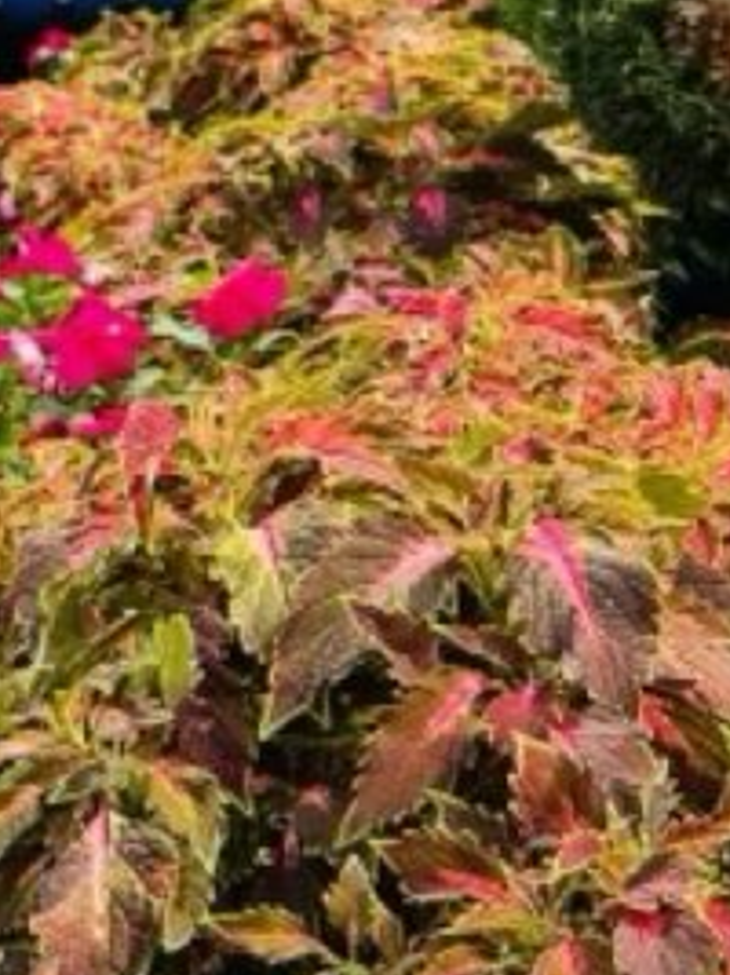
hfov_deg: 11.7
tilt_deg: -16.0
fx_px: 3546
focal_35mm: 126
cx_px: 668
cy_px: 475
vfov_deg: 15.6
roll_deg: +1.8
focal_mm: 6.76
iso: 80
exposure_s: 1/1366
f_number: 1.78
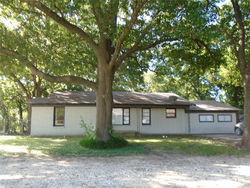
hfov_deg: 67.3
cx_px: 125
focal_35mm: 26
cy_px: 94
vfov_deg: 53.1
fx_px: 188
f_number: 3.2
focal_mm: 4.6
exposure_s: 1/60
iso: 100
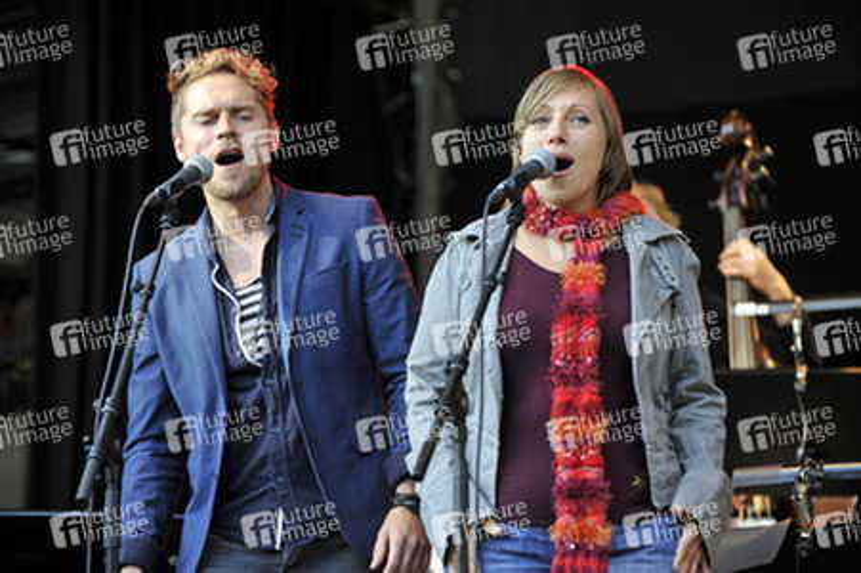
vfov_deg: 7.4
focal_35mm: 185
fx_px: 4421
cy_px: 286
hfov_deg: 11.1
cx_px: 430
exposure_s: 1/200
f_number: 5
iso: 400
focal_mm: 185
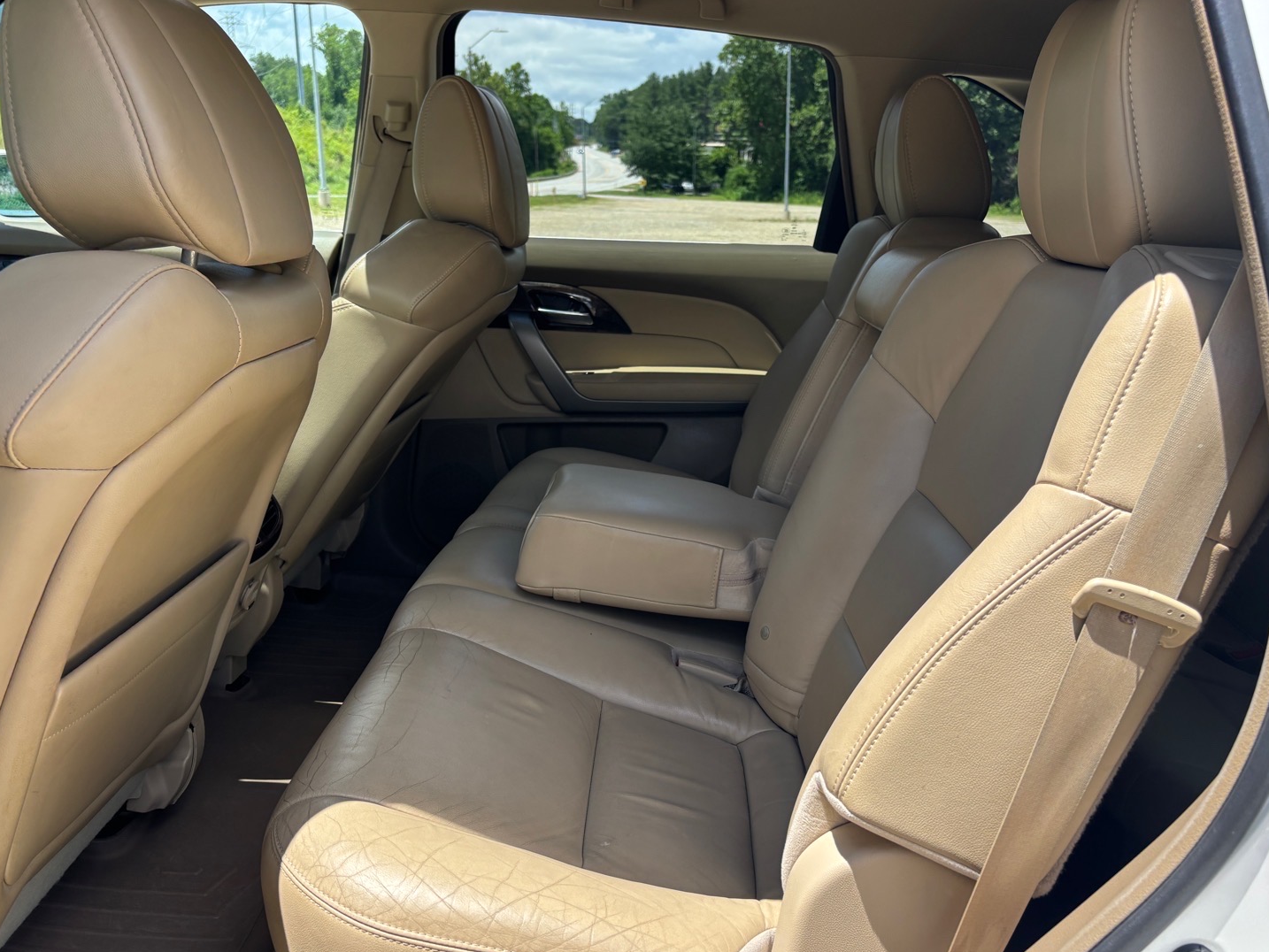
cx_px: 616
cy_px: 516
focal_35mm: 29
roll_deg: -0.5
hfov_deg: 61.6
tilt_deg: -17.1
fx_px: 1063
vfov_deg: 48.2
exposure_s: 1/811
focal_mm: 5.96
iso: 50
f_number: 1.6
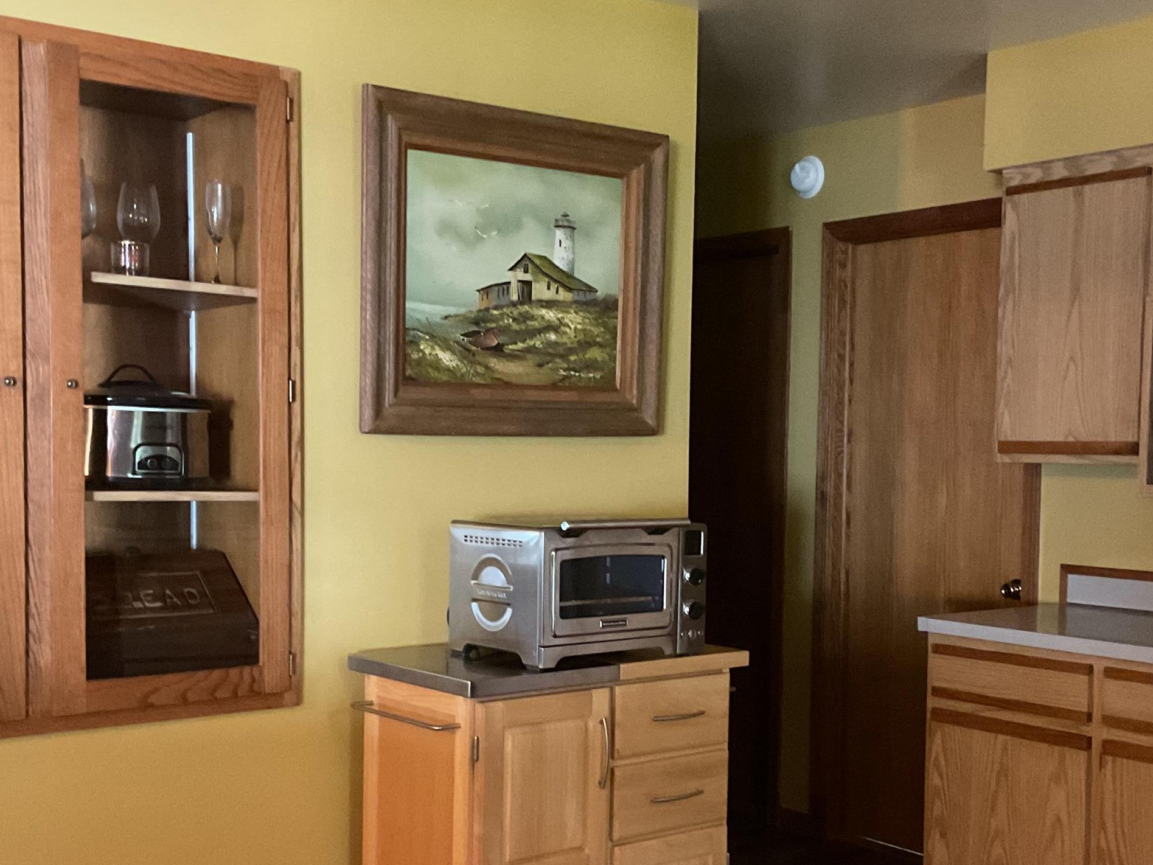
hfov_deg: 40.4
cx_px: 596
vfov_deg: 30.8
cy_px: 542
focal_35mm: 47
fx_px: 1566
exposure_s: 1/30
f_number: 1.8
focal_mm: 3
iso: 500
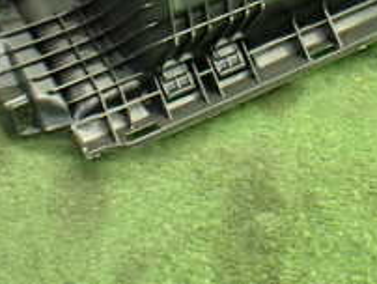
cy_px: -135
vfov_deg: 15.4
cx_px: 272
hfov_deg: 21.8
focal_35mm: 89
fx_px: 970
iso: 800
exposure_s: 1/60
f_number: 2.3
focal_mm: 5.4
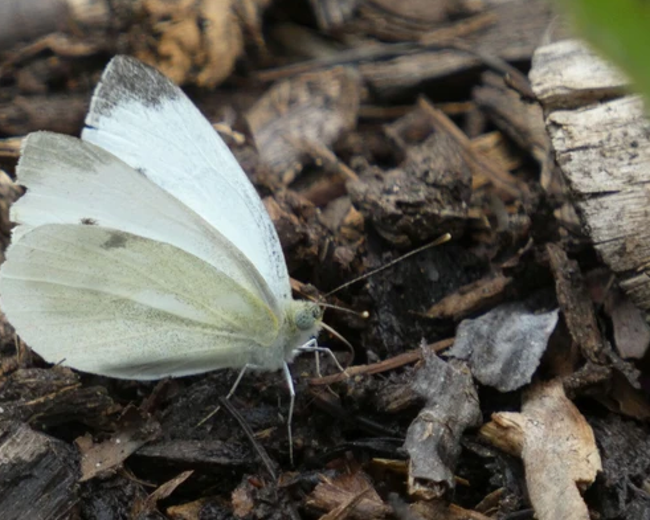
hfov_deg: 1.4
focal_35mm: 1381
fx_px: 26572
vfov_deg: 1.1
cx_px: 237
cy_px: 257
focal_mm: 194.6
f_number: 5.7
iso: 250
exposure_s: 1/125
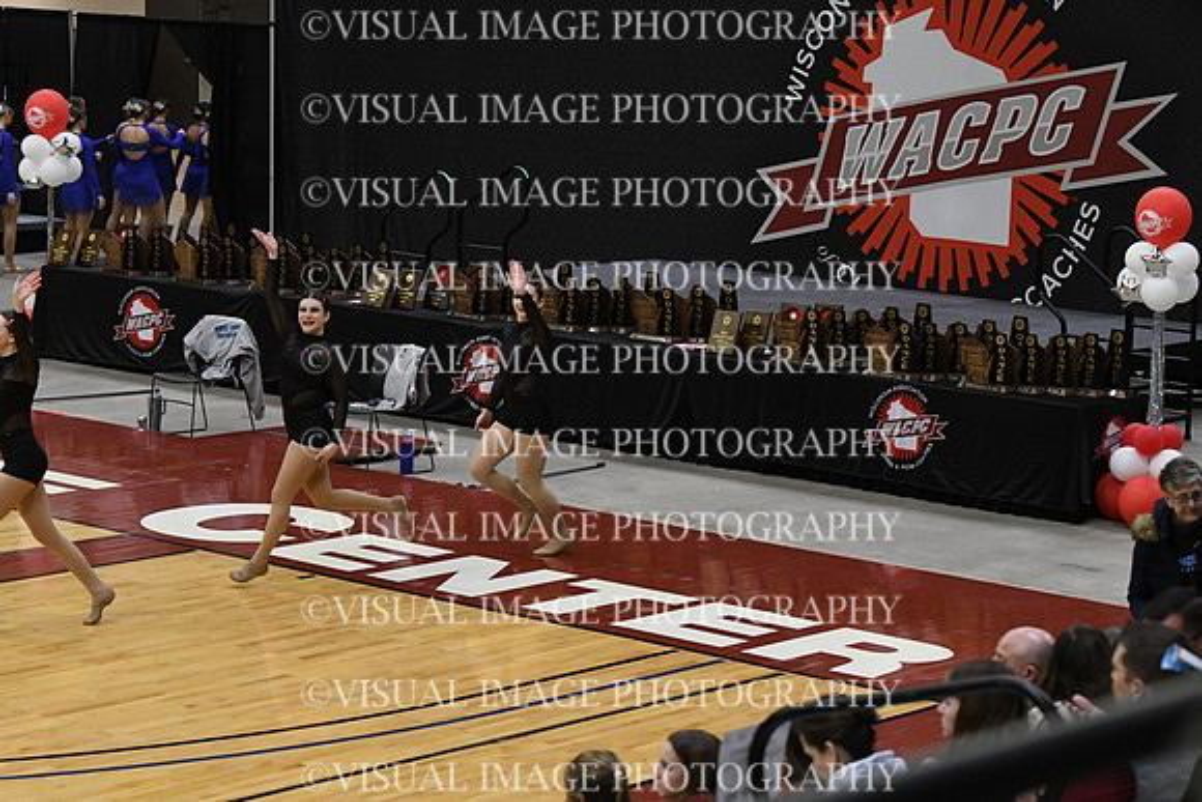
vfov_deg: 13.0
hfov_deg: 19.5
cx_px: 601
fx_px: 3506
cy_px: 401
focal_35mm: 105
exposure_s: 1/500
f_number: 4
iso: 5000
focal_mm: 70
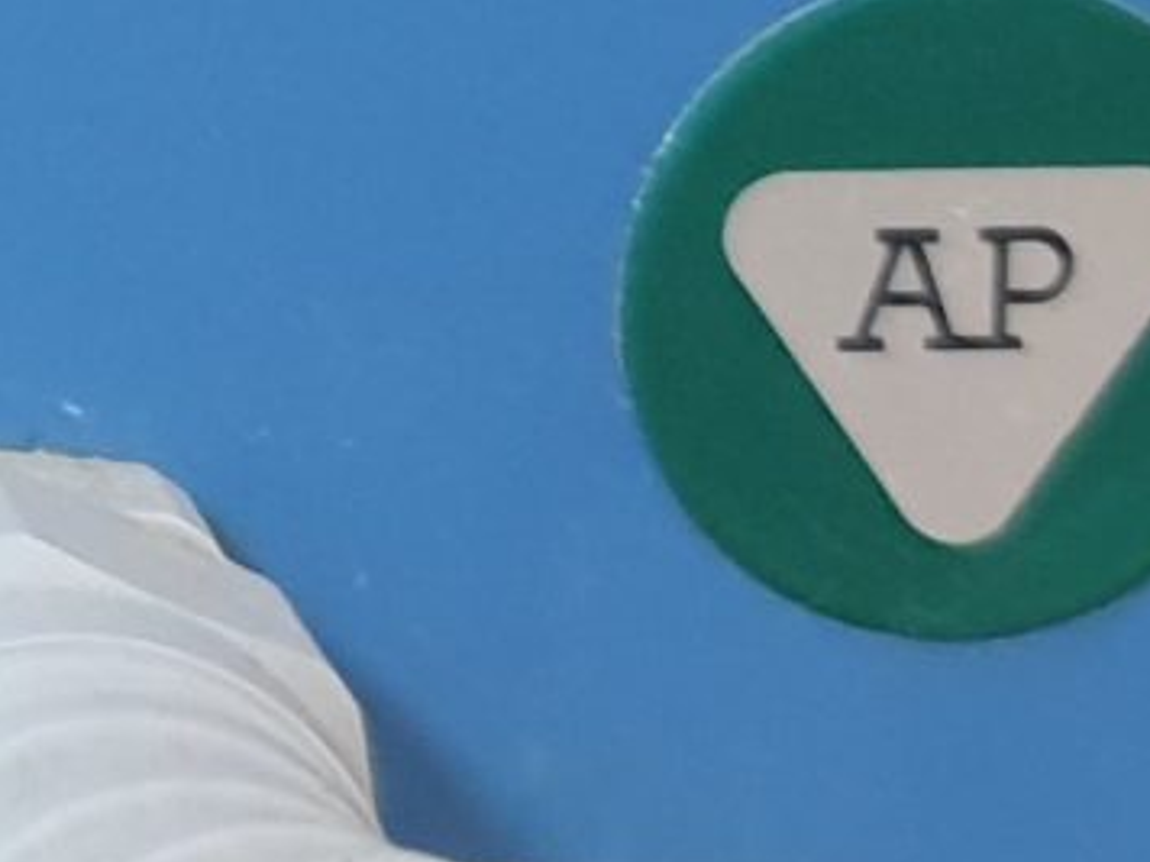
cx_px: -1043
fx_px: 6212
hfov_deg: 9.9
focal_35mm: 187
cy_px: -778
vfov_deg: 7.7
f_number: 1.5
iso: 250
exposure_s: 1/50
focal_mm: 4.3
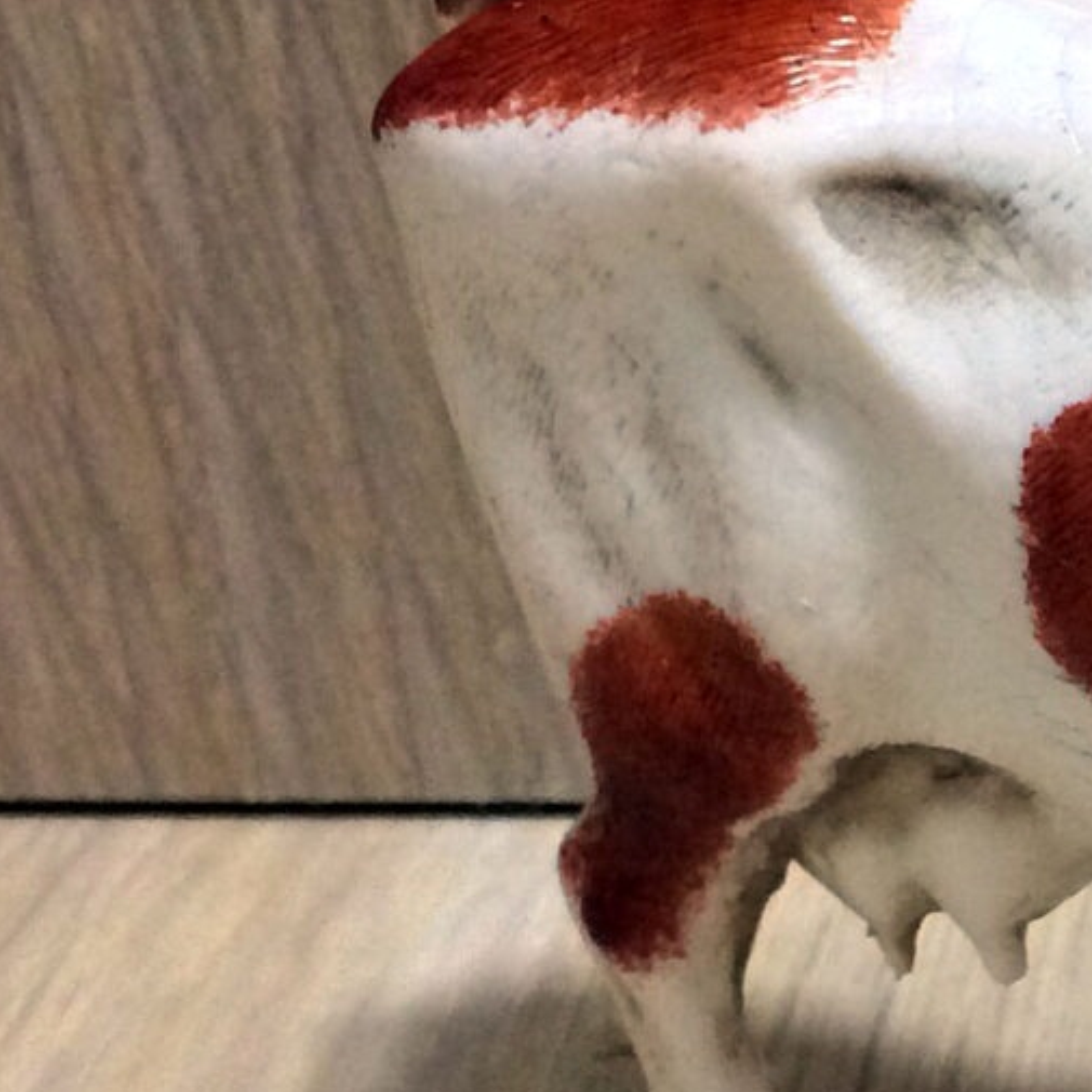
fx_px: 4640
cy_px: 897
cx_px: 1652
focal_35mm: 130
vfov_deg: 13.3
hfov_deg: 12.7
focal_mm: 4.15
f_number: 2.2
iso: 250
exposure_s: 1/33
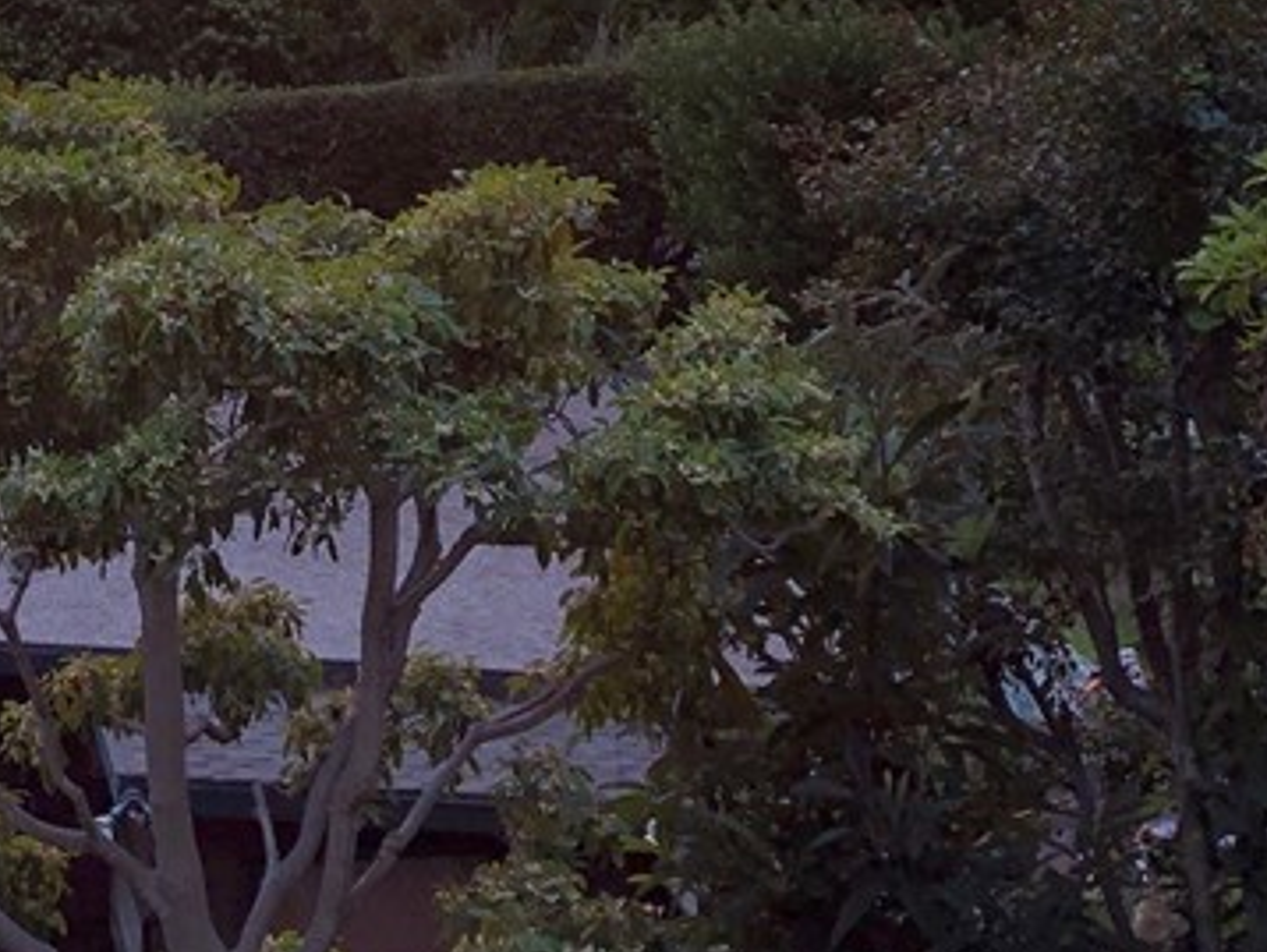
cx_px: 39
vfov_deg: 17.9
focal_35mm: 80
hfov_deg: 23.5
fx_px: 2930
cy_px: -46
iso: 160
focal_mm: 4
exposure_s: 1/120
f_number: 1.8
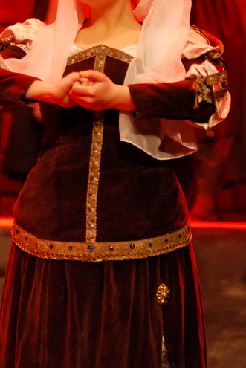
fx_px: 2455
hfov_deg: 5.7
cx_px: 86
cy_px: 161
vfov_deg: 8.6
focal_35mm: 240
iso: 1600
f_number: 2.8
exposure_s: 1/250
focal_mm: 110
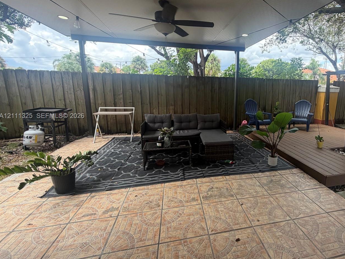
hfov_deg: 85.7
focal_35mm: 18
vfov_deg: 71.4
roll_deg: -0.7
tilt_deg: -10.9
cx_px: 220
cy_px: 116
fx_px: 179
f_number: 2.2
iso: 50
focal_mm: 2.22
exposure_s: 1/195
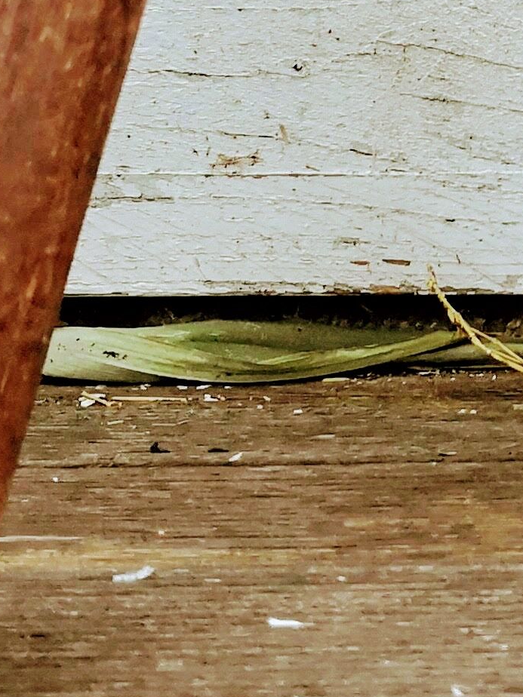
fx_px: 2337
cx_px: 752
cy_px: -90
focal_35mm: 116
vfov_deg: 16.4
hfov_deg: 12.2
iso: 200
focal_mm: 3.95
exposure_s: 1/33.3
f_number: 1.6
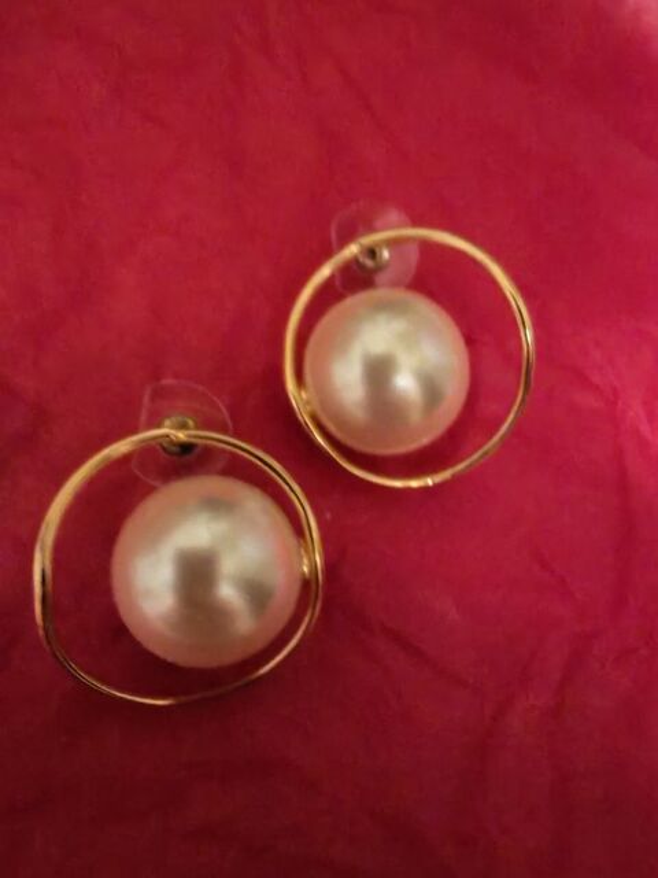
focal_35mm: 27
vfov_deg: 65.3
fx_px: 684
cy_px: 439
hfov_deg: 51.4
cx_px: 329
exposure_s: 1/10
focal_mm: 1.96
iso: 1600
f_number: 2.2
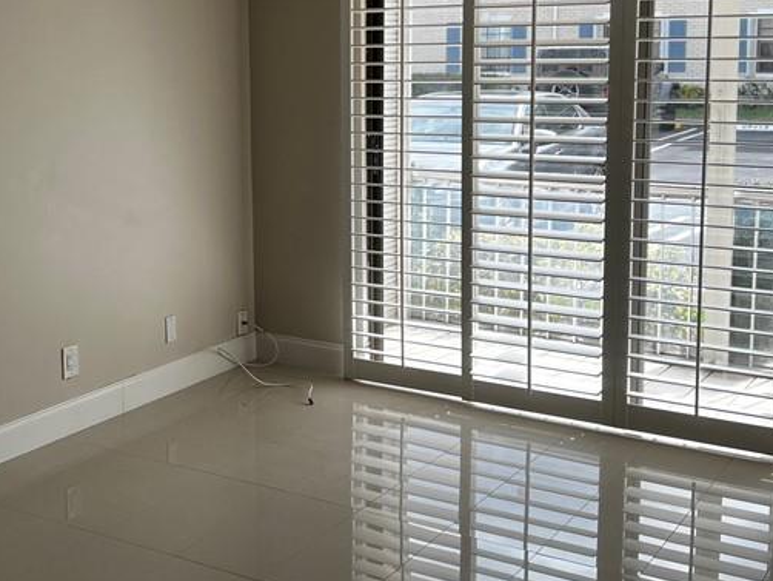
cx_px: 265
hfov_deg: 35.8
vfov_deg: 27.4
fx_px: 1184
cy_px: 191
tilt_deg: -6.2
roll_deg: +1.3
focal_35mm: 53
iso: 50
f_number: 1.5
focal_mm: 5.7
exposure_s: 1/421
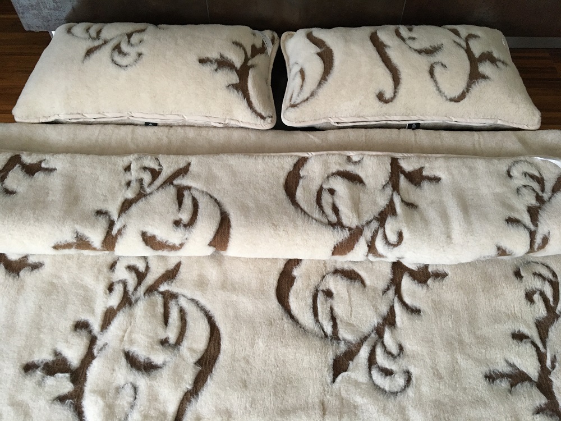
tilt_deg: -54.7
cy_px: 210
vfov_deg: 48.2
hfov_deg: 61.7
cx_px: 280
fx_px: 470
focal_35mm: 29
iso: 200
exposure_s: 1/33
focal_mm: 4.15
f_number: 2.2
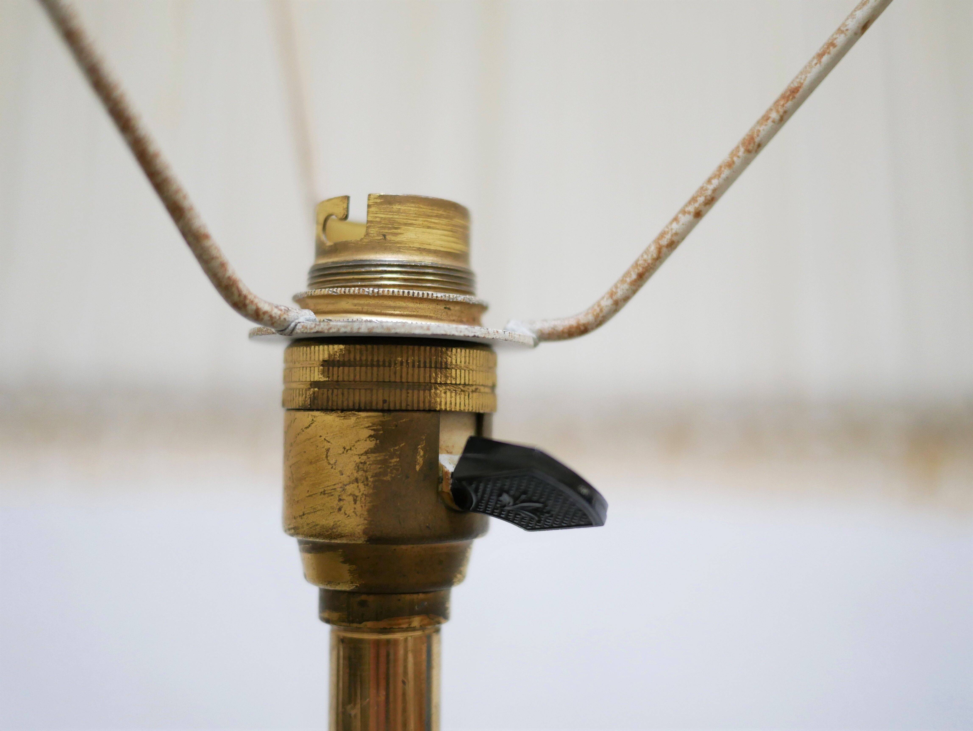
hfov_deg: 46.8
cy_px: 366
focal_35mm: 40
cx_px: 486
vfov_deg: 36.0
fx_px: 1125
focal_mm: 20
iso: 1000
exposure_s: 1/60
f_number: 1.7
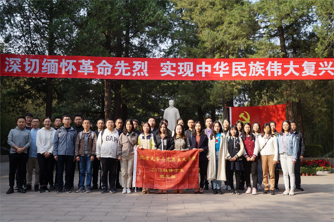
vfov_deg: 39.9
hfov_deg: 57.3
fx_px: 306
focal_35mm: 33
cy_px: 111
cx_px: 167
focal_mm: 22
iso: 200
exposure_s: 1/320
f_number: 5.6
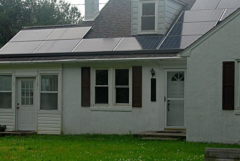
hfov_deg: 23.3
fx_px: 581
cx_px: 153
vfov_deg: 15.7
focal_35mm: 87
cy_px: 96
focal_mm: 26
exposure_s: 1/2000
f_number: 4
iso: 200
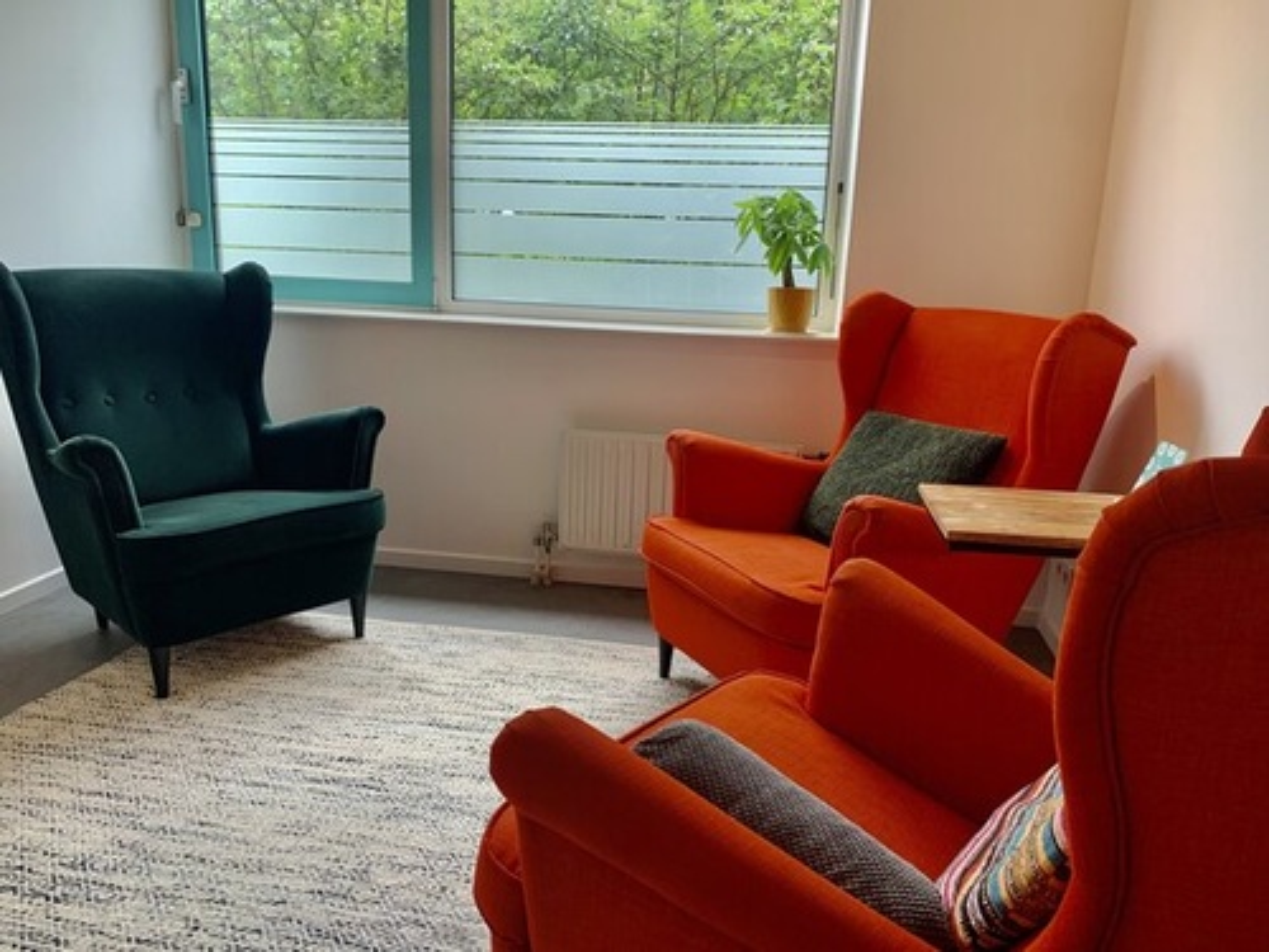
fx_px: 953
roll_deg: -1.7
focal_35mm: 26
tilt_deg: -13.8
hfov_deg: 67.3
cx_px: 634
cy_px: 476
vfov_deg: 53.1
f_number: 1.8
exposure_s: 1/98
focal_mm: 4.25
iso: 100
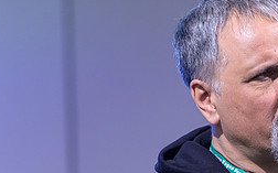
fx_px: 4973
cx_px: 257
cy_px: 193
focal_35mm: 657
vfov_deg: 2.0
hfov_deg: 3.2
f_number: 4
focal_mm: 280
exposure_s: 1/320
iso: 4000
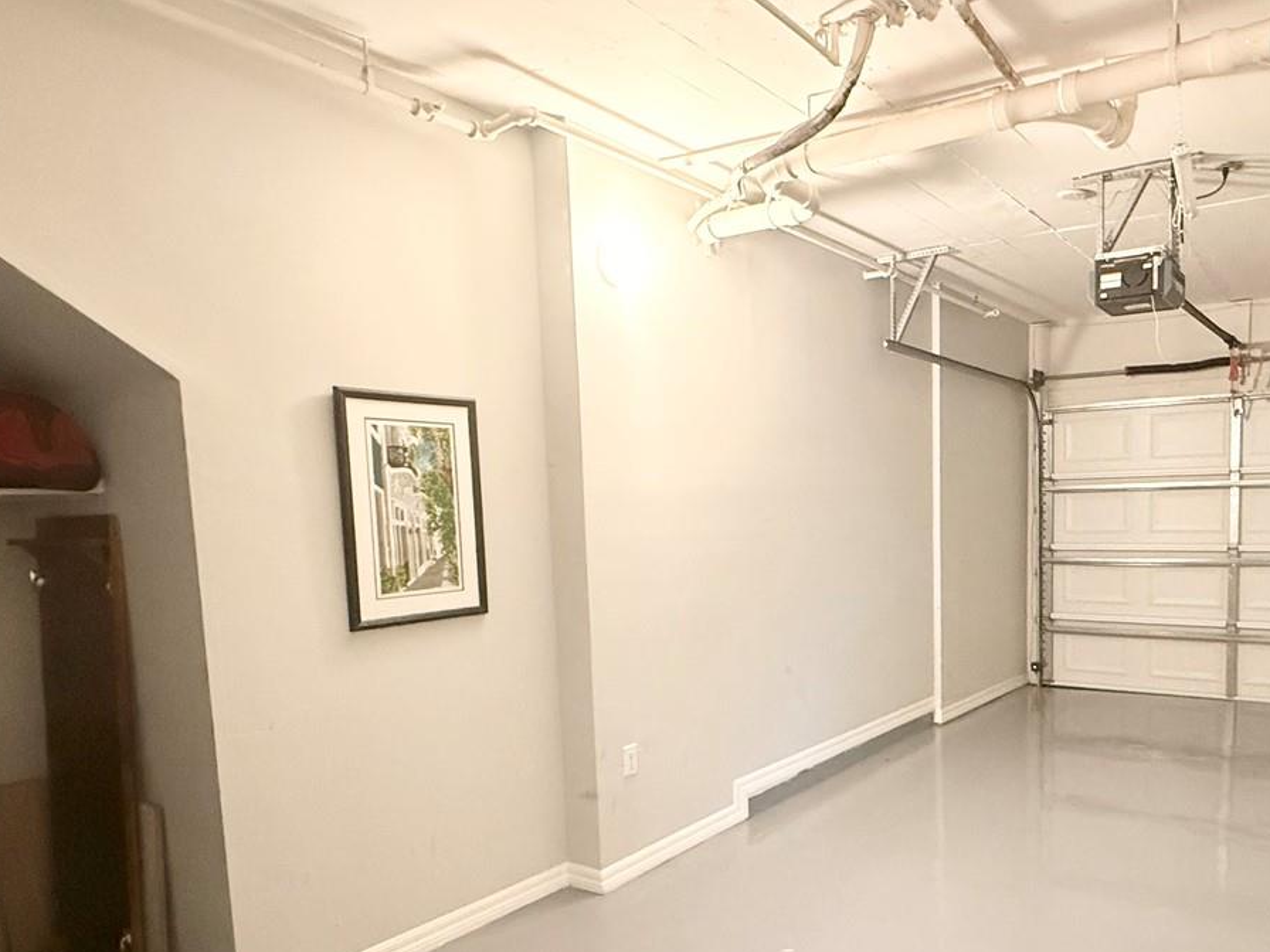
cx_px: 867
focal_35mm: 25
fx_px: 917
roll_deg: +0.7
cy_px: 598
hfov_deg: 67.1
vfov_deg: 54.2
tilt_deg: -4.9
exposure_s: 1/60
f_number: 2.2
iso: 1000
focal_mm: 2.22
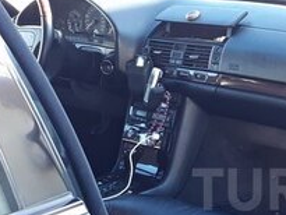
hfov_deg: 21.1
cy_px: 189
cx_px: 335
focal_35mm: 87
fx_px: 719
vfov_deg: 16.8
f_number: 1.9
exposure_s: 1/33
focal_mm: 3.6
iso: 50
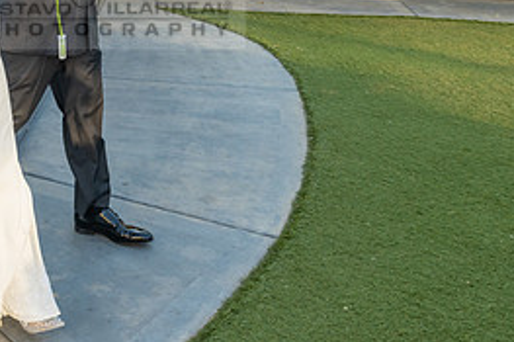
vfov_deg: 24.4
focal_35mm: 53
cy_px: 3
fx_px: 756
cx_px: 80
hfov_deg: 35.9
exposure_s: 1/200
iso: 500
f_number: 7.1
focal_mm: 24
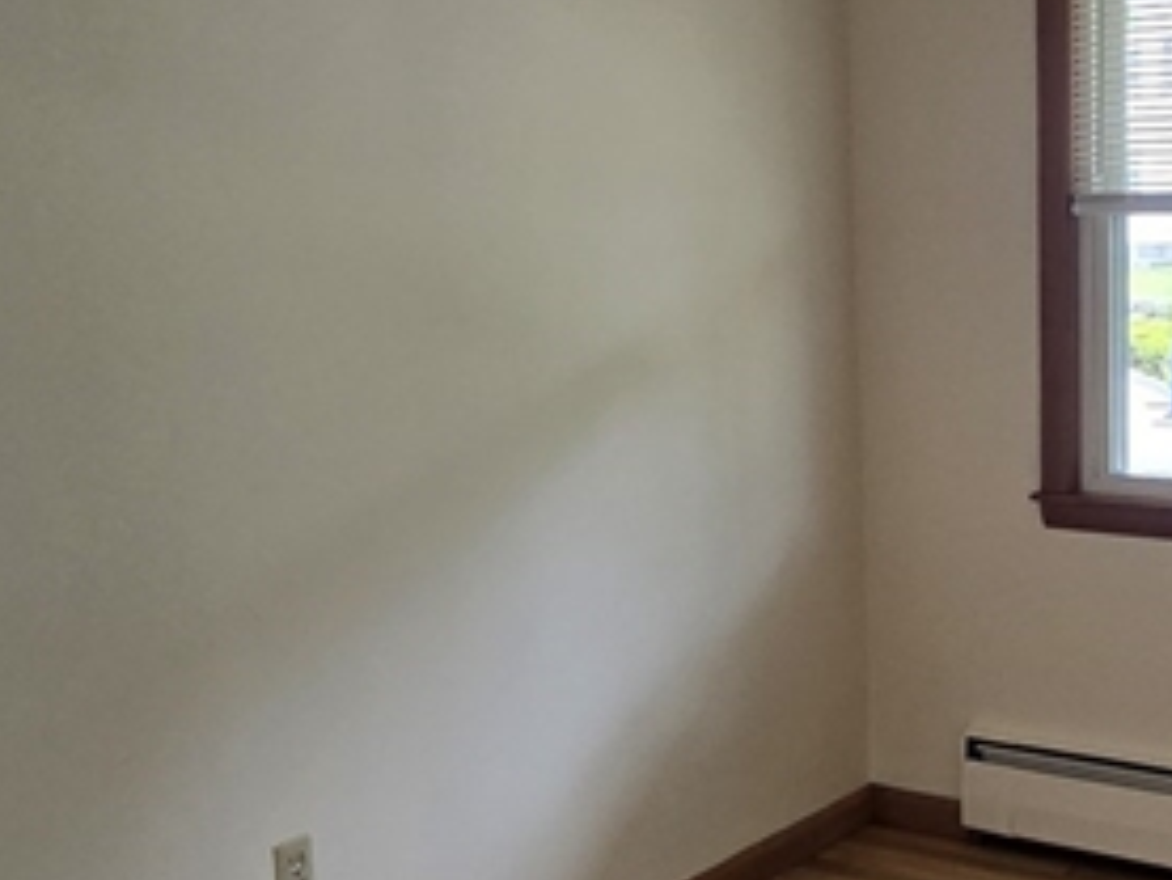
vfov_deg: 30.3
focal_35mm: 48
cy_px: 432
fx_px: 1626
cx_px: 910
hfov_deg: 38.4
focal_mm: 2.2
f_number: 2.2
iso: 125
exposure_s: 1/60
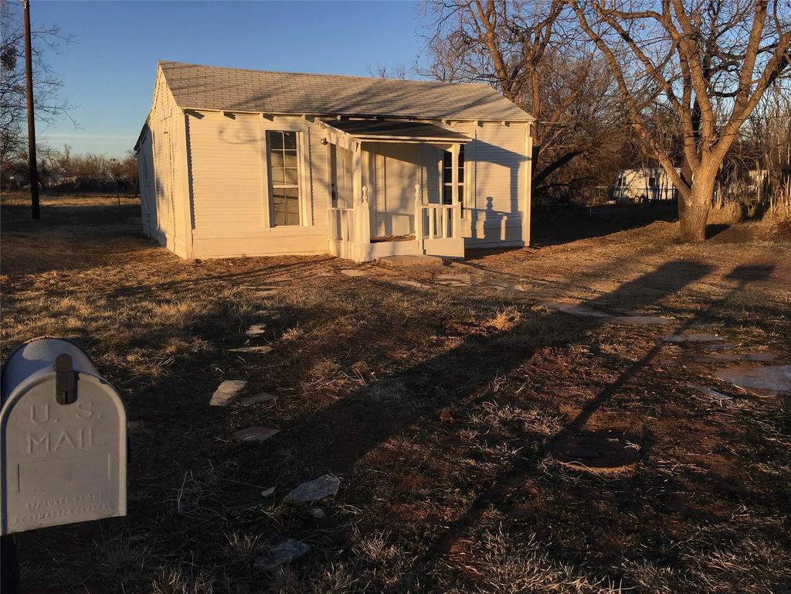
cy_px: 297
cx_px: 396
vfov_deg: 48.2
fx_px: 663
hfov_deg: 61.7
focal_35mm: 29
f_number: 2.2
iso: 25
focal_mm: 4.15
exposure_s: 1/1040
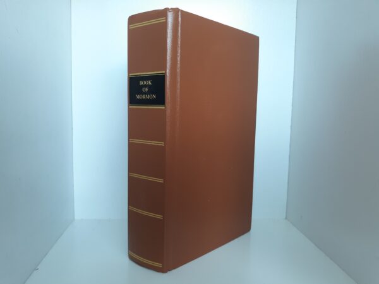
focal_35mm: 28
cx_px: 190
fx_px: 307
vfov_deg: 49.7
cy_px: 142
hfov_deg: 63.4
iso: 80
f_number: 1.7
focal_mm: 3.7
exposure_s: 1/50
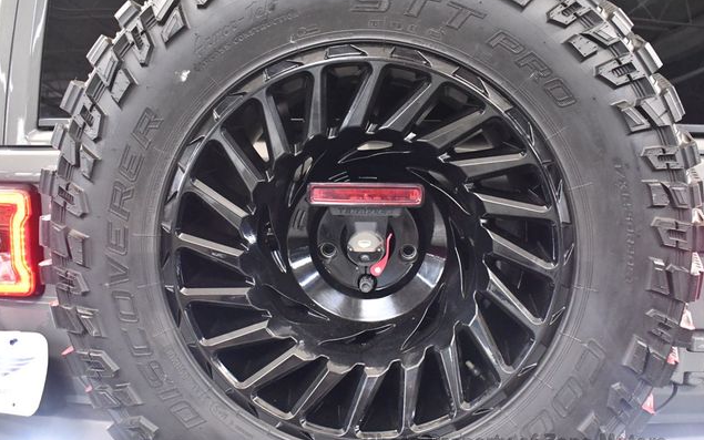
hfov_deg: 52.7
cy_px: 227
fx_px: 710
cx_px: 350
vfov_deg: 34.4
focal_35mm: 37
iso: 3600
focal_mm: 18
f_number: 3.5
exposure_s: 1/60
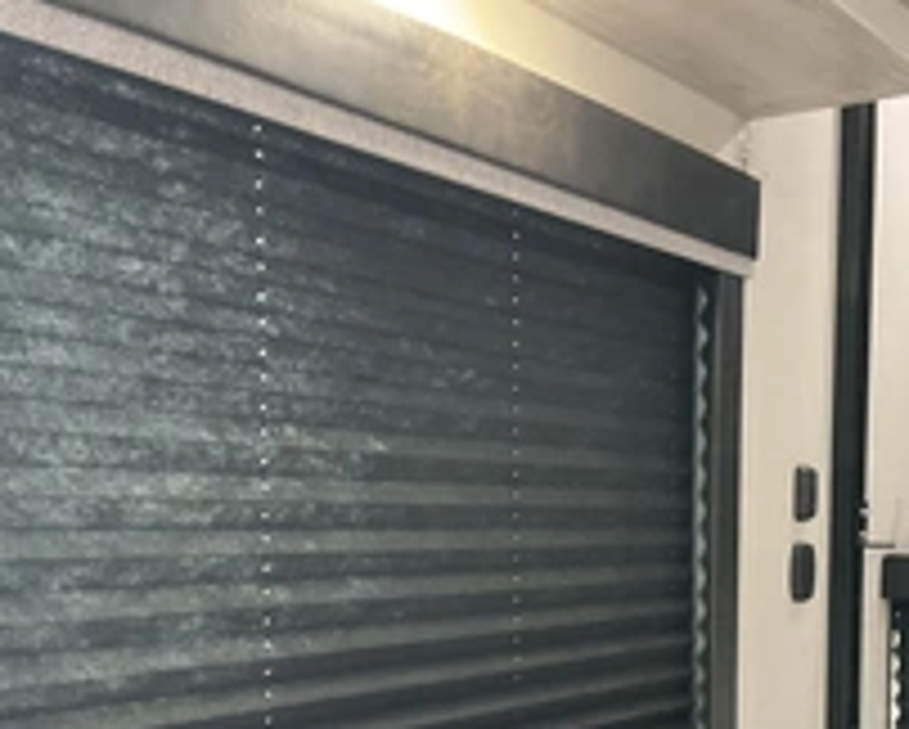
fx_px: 1508
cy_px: 621
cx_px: 495
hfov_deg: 33.5
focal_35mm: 56
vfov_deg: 26.5
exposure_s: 1/43
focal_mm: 3
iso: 320
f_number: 1.8
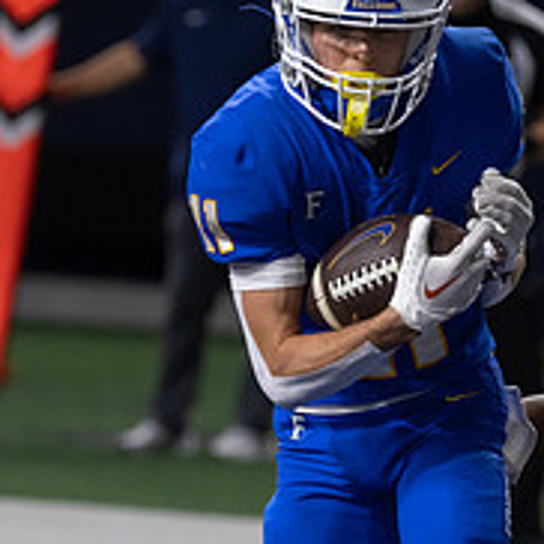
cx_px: 293
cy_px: 381
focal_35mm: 454
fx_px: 8072
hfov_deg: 3.9
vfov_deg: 3.9
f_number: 2.8
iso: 1000
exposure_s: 1/1000
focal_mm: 146
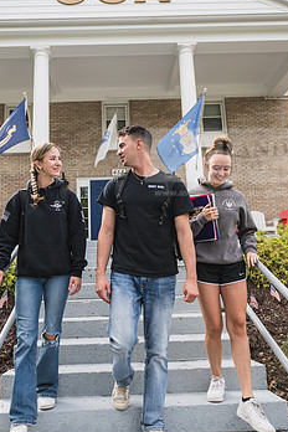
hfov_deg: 42.2
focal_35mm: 31
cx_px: 125
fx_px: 372
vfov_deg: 60.3
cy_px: 206
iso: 160
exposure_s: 1/800
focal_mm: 24
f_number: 3.5
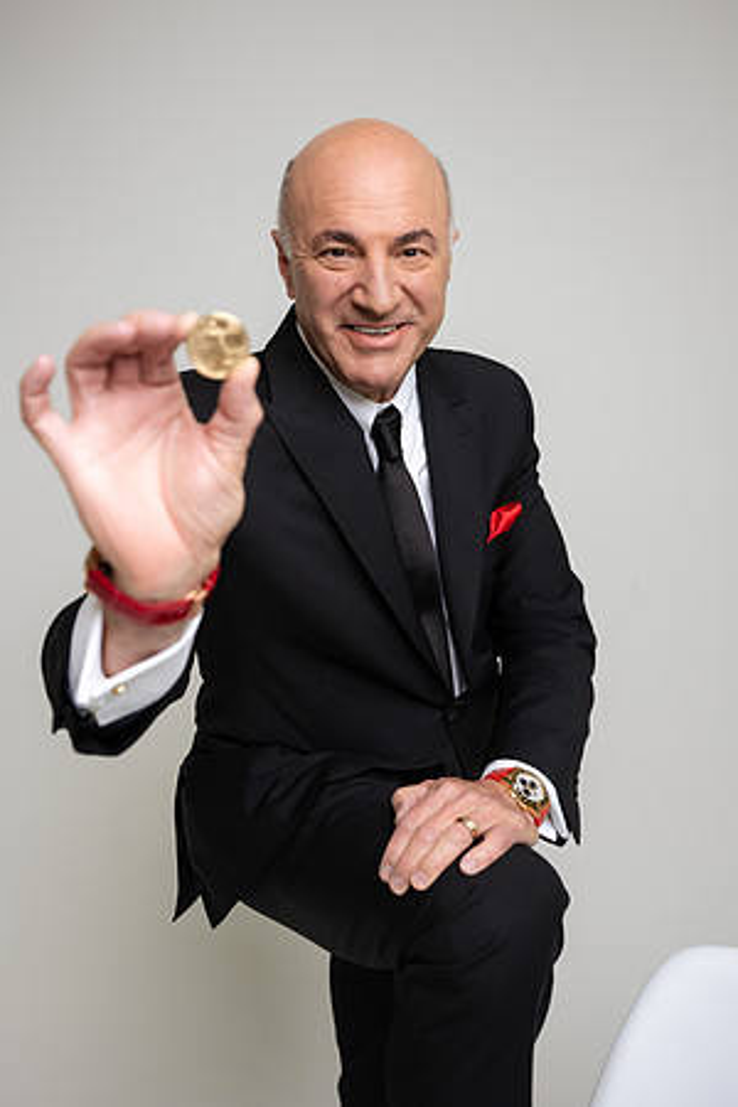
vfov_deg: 54.4
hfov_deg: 37.9
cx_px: 369
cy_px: 554
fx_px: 1076
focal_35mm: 35
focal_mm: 35
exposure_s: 1/125
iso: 400
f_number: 4
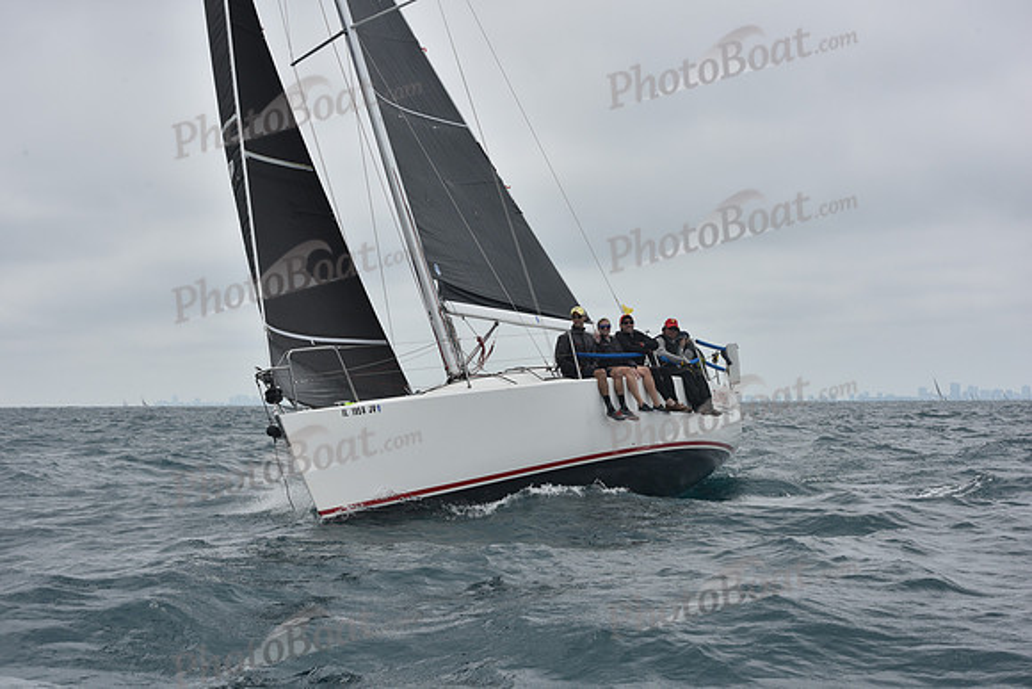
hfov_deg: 28.8
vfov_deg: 19.5
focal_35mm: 70
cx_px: 516
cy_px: 344
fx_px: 2007
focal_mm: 70
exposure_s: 1/800
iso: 250
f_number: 11
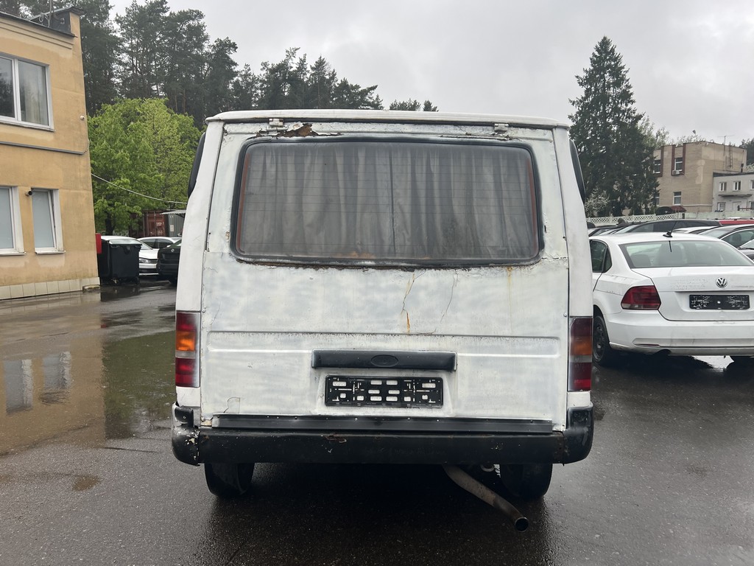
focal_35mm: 26
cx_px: 377
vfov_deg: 53.1
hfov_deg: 67.3
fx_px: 566
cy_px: 283
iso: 50
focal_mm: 5.7
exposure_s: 1/374
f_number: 1.5
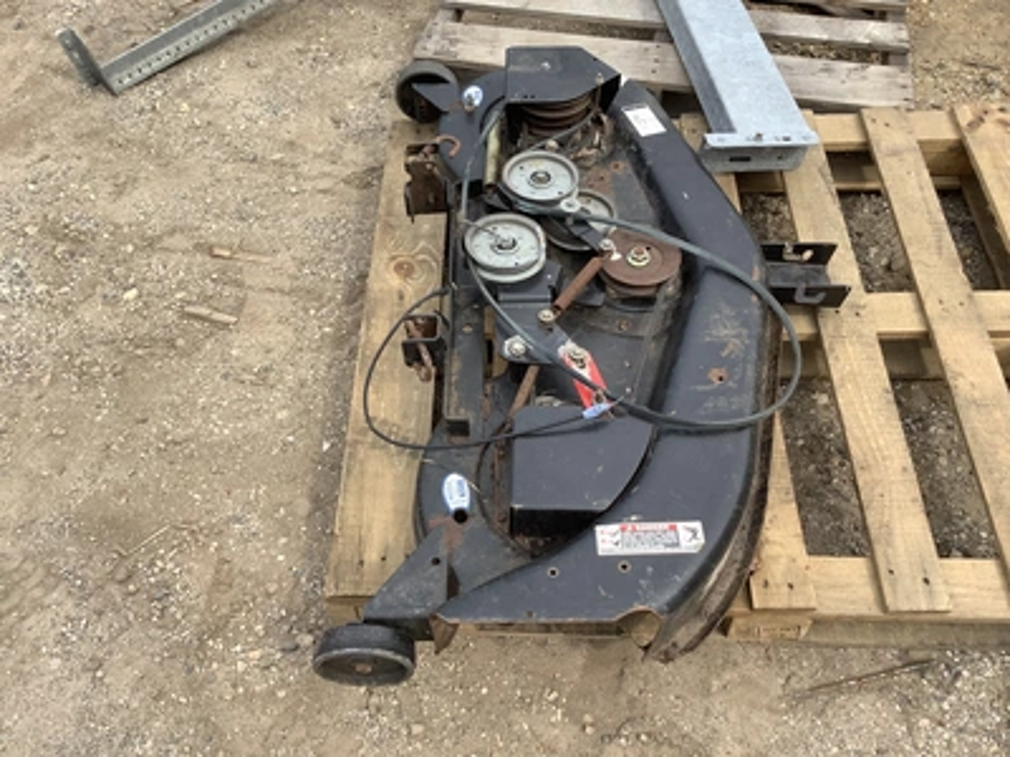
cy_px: 378
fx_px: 904
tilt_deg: -52.4
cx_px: 505
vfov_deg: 45.4
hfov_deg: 58.4
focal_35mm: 31
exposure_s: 1/536
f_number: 2.4
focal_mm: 3.3
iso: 25
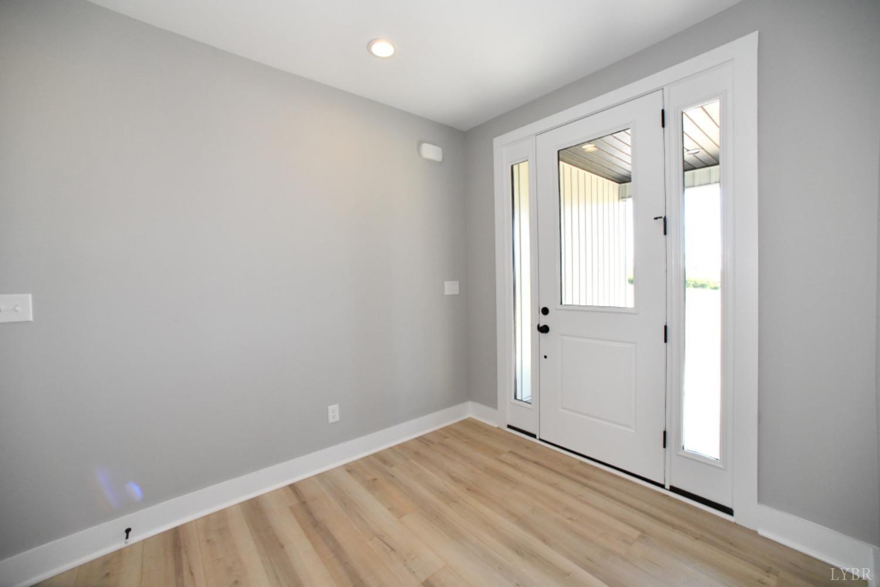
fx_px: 342
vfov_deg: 81.2
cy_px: 294
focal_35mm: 14
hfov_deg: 104.3
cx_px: 440
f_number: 10
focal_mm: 14
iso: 2500
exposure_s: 1/200
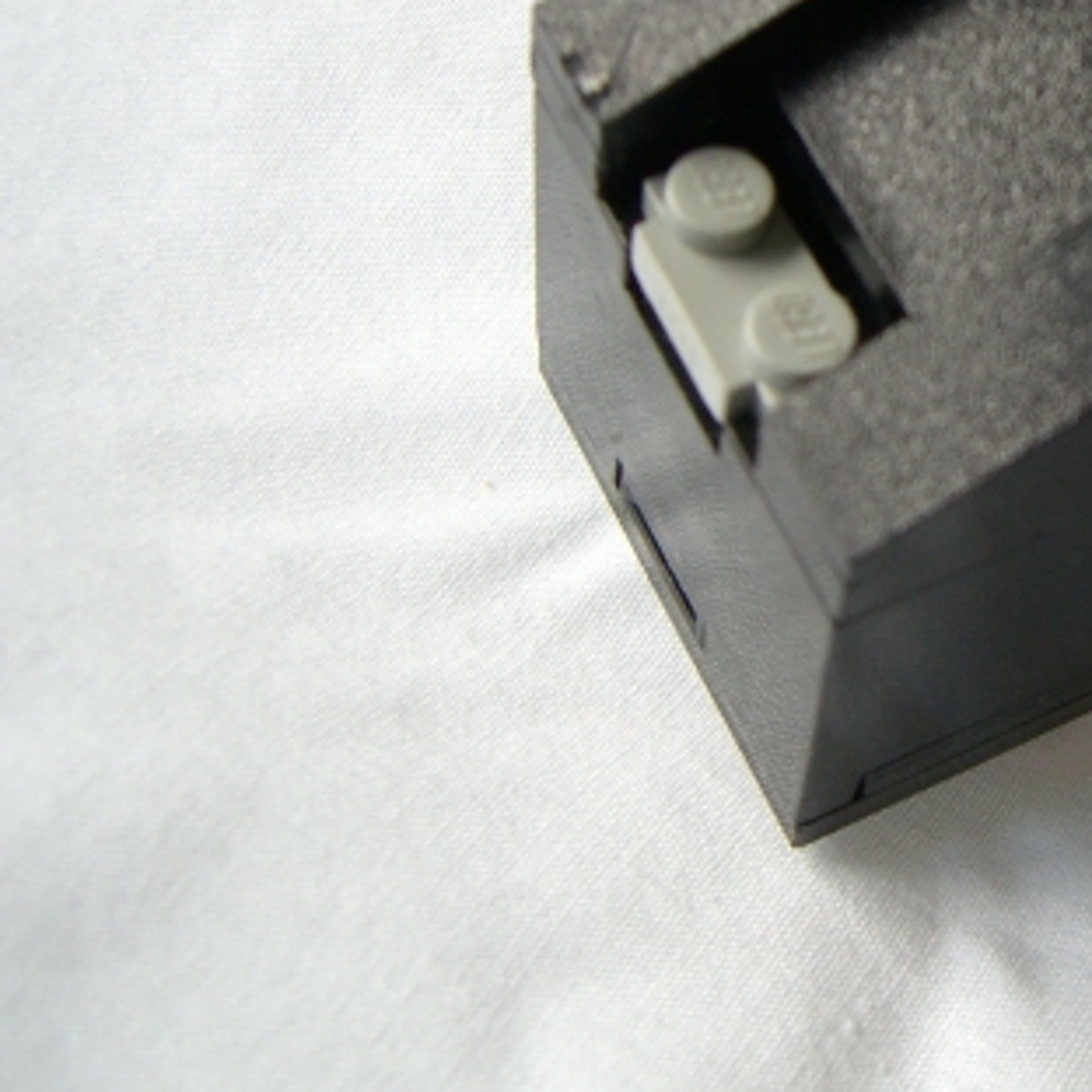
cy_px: 284
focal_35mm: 69
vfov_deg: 24.7
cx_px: 1071
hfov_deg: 24.0
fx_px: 2463
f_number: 2.7
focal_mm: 6.2
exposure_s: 1/60
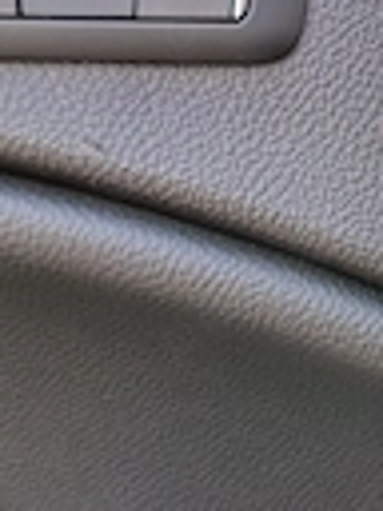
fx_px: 1062
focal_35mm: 72
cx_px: 427
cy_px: 327
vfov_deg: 26.9
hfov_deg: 19.5
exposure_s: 1/100
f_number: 1.8
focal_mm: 5.54
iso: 50
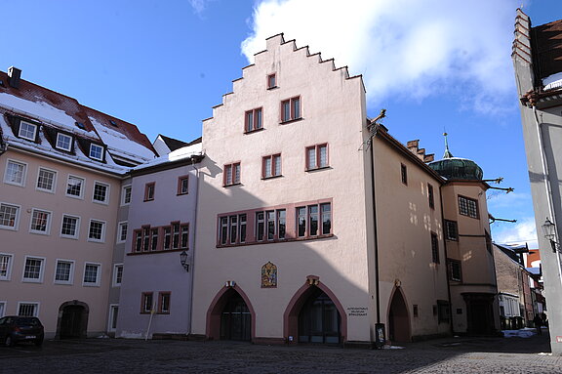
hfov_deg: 60.3
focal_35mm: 31
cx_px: 281
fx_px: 484
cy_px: 187
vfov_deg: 42.3
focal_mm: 31
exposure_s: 1/320
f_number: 7.1
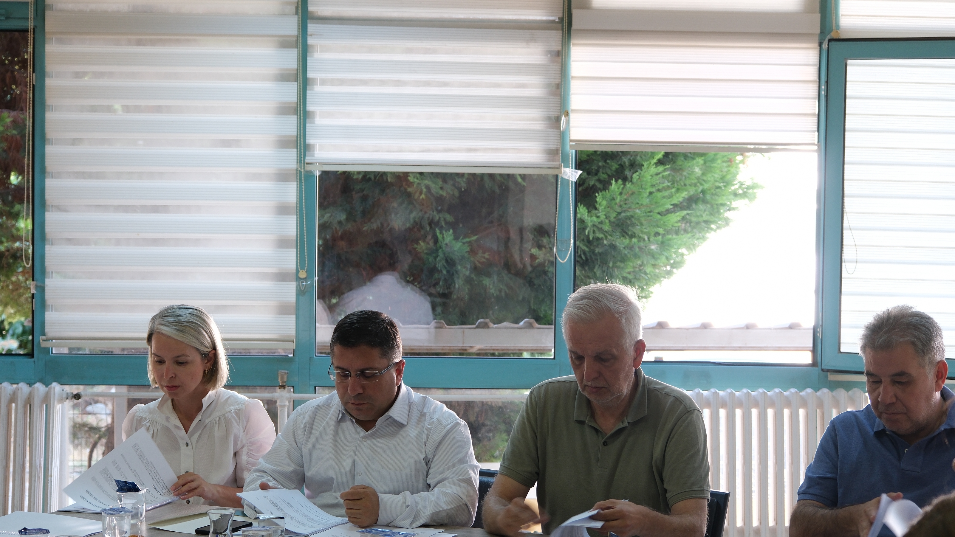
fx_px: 1798
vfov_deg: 17.0
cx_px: 479
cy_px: 261
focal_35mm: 71
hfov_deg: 29.7
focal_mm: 44.7
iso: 640
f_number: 4
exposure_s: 1/45
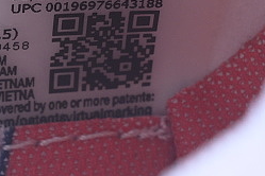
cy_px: 33
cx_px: 56
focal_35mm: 325
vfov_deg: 4.2
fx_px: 2392
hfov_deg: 6.3
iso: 160
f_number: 7.1
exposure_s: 1/80
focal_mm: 50
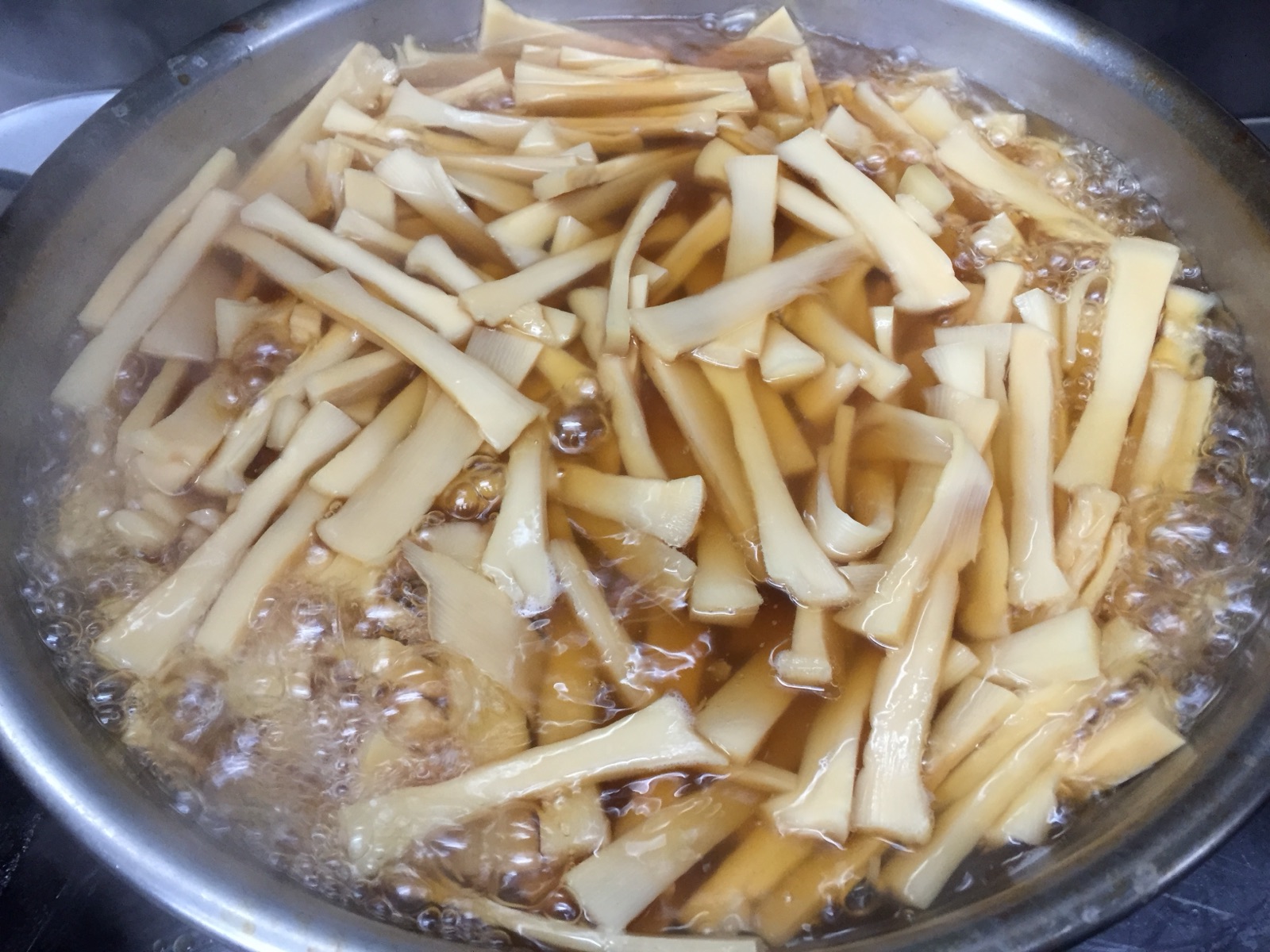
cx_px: 635
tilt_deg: -54.6
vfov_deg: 48.2
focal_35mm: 29
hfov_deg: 61.7
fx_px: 1064
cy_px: 476
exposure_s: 1/30
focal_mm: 4.15
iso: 125
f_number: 2.2
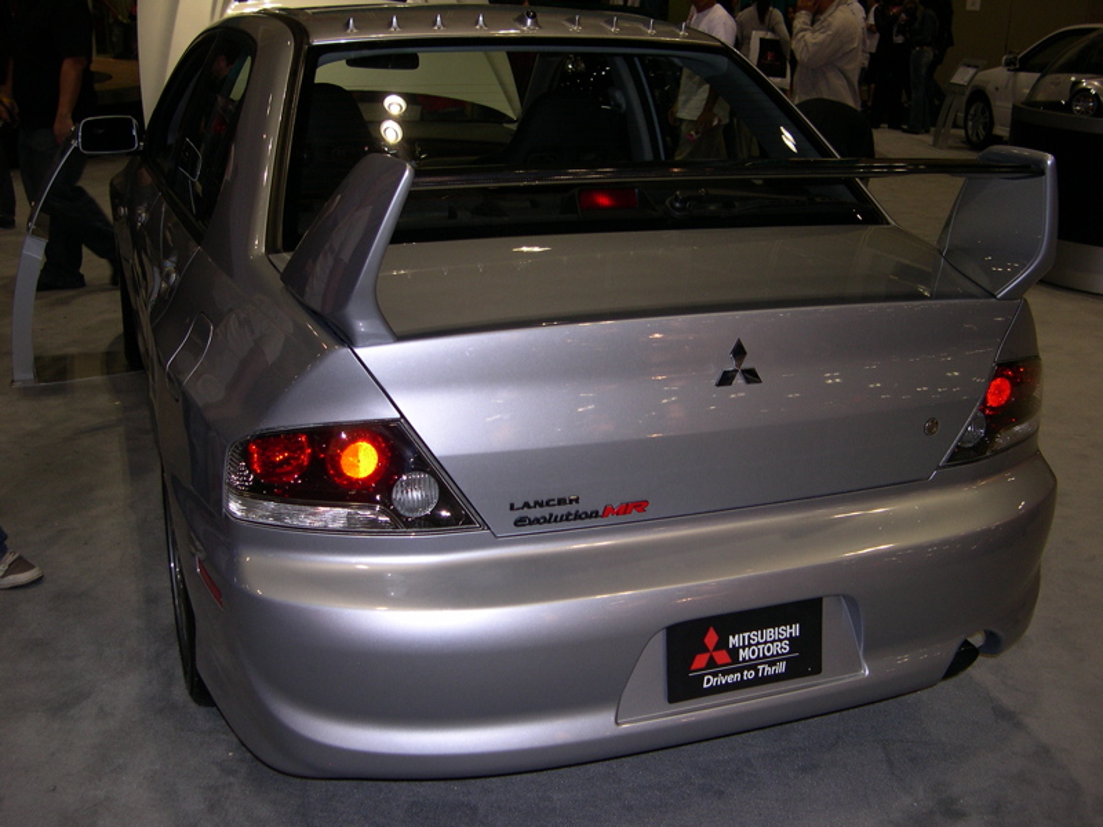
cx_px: 552
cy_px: 414
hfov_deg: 49.0
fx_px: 1211
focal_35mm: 38
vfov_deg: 37.7
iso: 100
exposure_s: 1/60
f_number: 2.8
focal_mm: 8
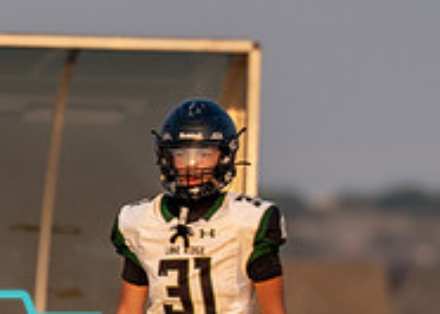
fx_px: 18851
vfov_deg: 1.0
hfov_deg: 1.3
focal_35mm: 1508
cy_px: 421
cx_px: -140
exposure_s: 1/2500
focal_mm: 200
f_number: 2.8
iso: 400
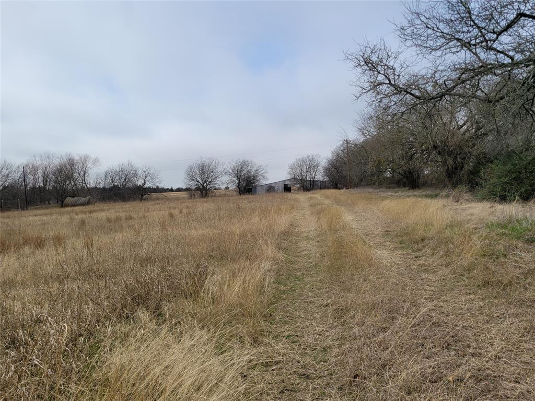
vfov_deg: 53.1
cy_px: 200
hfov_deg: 67.3
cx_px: 268
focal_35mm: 26
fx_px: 402
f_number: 1.8
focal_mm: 5.4
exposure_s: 1/3628
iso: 40
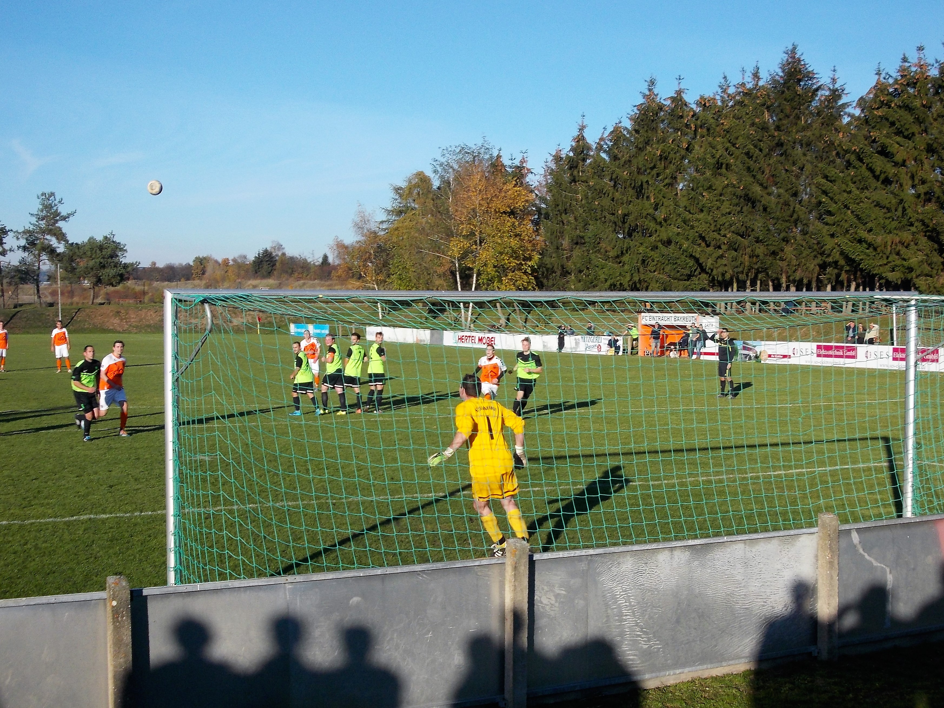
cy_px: 354
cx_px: 472
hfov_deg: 37.5
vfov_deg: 28.6
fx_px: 1391
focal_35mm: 51
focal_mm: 7.2
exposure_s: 1/200
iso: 80
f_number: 7.2
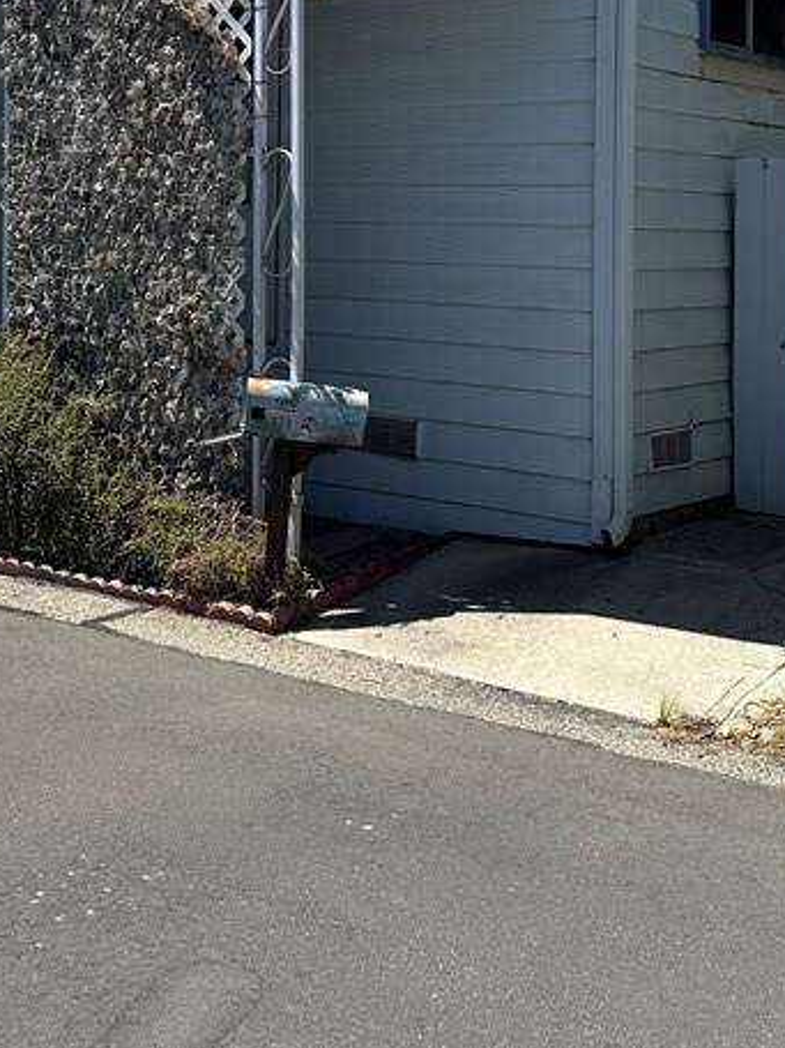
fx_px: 1634
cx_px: 260
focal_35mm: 54
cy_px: 198
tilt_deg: +2.7
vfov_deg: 34.4
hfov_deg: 26.9
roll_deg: -1.7
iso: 80
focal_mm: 6.86
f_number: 1.78
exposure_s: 1/3861
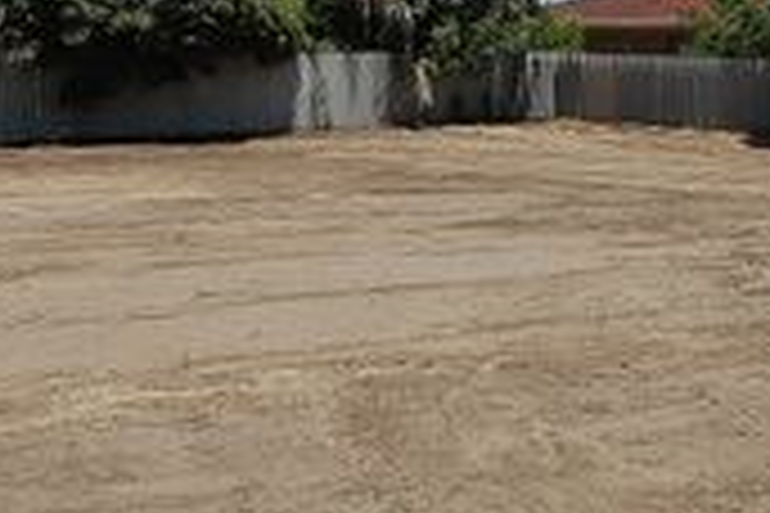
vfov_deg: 29.2
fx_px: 970
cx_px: 527
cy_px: 137
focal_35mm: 45
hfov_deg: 42.6
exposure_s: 1/400
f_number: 10
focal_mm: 11
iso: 200
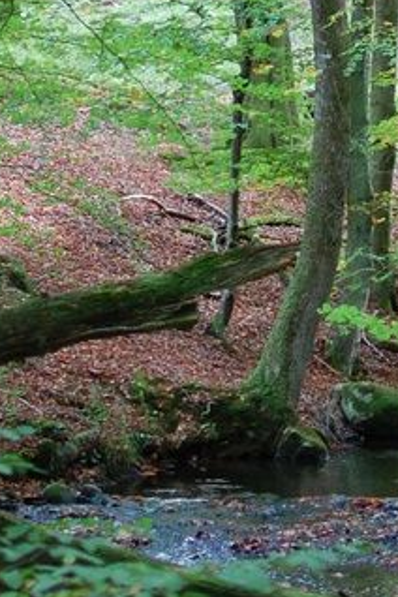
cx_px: 320
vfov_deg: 11.2
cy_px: -111
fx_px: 2980
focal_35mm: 180
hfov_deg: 7.6
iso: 400
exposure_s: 1/100
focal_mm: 35
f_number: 1.8
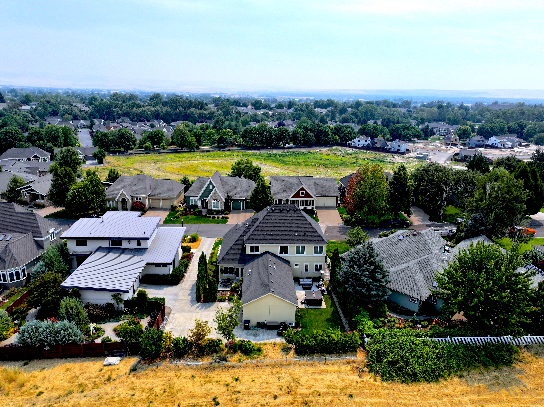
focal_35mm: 24
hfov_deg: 71.6
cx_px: 272
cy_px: 204
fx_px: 377
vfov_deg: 56.8
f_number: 2.8
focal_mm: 12.29
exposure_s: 1/2500
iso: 130
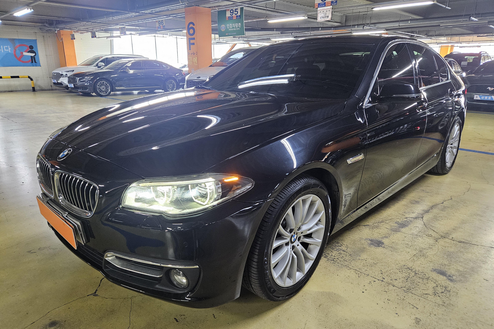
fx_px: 329
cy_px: 166
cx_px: 247
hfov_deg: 73.7
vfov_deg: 53.1
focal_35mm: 24
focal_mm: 5.4
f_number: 1.8
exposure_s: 1/120
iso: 800
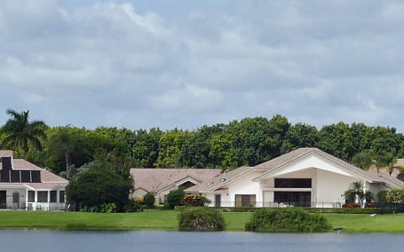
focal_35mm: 168
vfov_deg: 7.8
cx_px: 235
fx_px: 1849
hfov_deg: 12.5
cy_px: 243
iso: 125
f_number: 4
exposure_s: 1/2000
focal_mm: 9.12
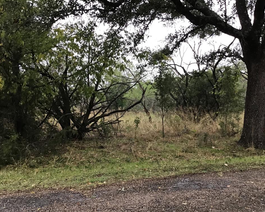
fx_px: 259
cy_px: 105
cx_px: 139
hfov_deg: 54.2
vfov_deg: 44.5
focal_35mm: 33
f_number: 2.4
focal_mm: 3.3
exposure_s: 1/30
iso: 80
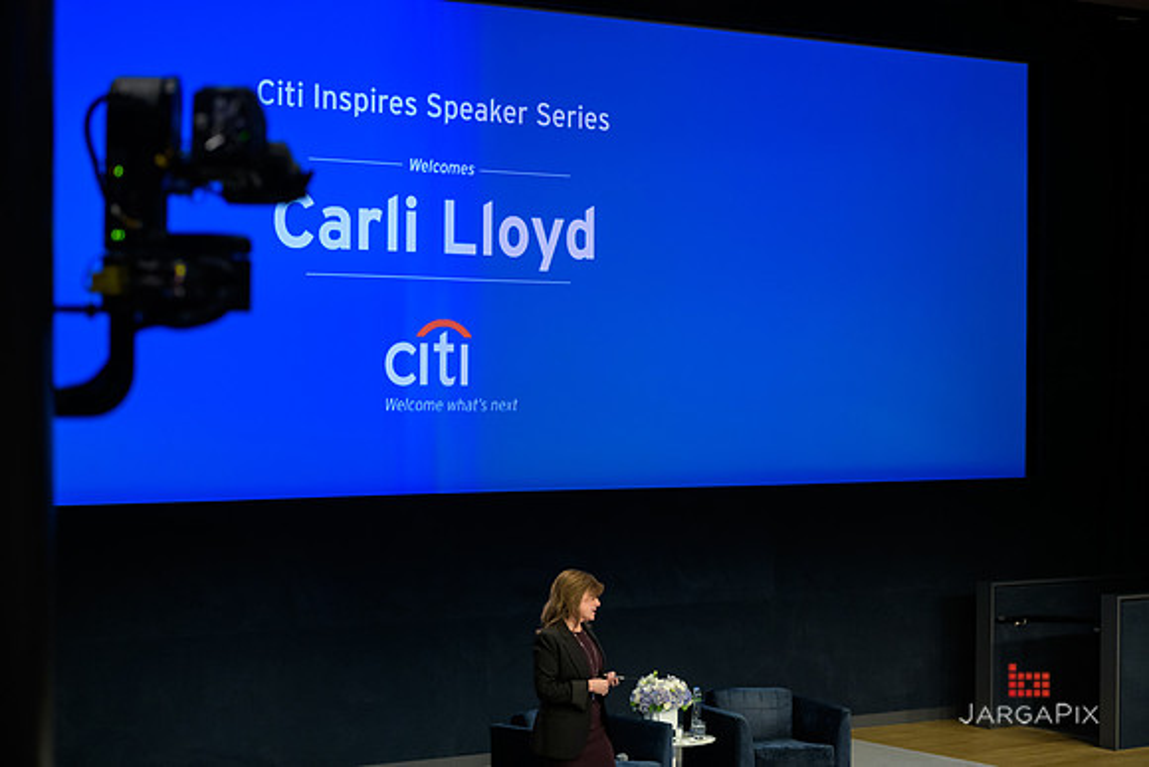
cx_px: 574
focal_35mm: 78
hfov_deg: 26.0
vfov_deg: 17.5
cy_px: 384
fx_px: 2490
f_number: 3.2
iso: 1600
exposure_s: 1/200
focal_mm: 78
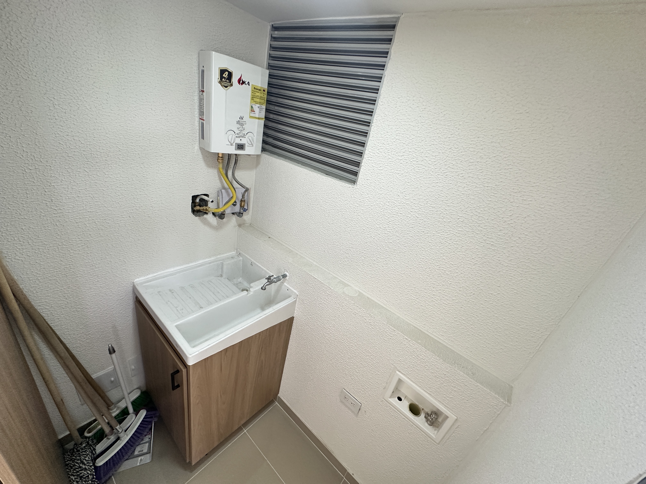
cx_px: 323
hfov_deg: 102.1
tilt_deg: -24.6
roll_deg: -12.2
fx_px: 261
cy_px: 242
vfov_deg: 85.7
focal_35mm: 14
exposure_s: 1/120
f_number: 2.2
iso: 250
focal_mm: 2.22
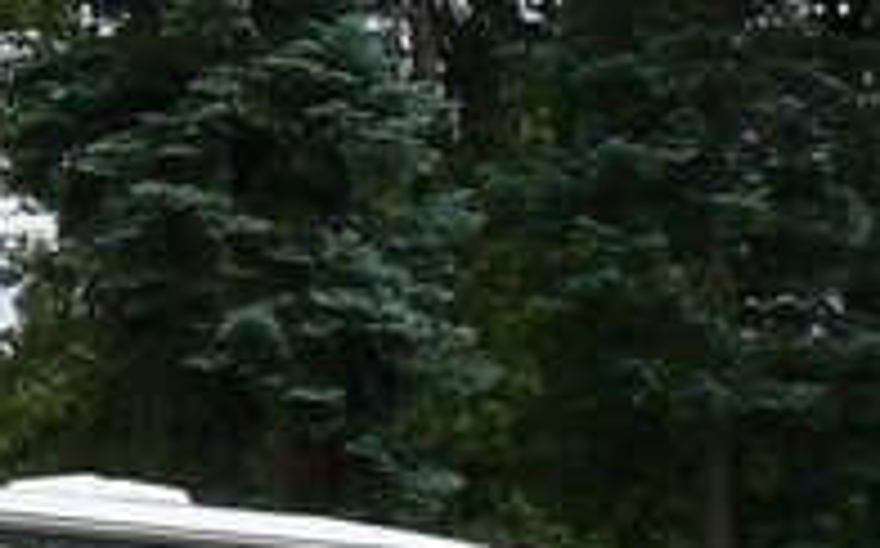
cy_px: 582
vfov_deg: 5.8
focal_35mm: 224
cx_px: -1010
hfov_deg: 8.7
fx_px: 5366
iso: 100
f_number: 4.5
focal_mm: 7.7
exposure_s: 1/1000
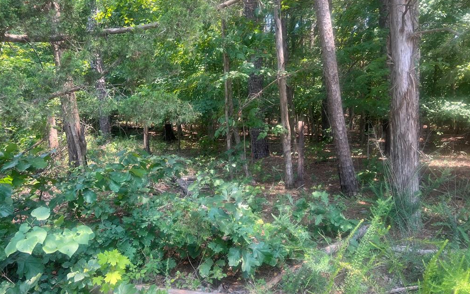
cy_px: 166
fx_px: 359
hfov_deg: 66.5
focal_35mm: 28
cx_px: 235
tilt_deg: -3.3
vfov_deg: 44.4
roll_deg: +3.2
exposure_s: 1/258
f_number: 1.5
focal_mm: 5.7
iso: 40
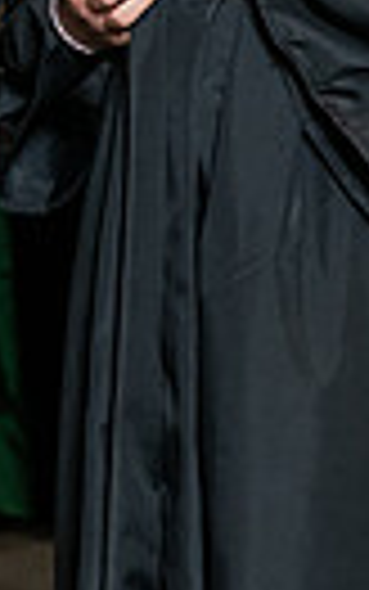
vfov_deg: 6.5
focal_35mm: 317
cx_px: -76
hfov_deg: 4.1
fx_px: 5095
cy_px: -254
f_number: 5
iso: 2500
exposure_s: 1/200
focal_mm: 70
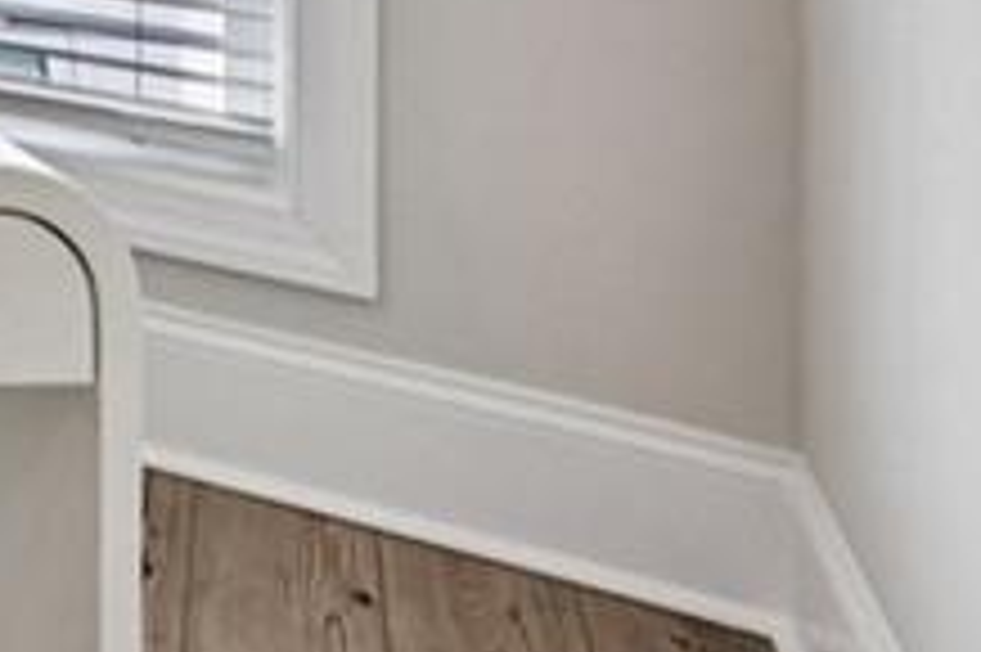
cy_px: -625
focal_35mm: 75
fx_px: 2042
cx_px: -1202
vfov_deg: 15.0
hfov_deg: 16.4
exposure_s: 1/200
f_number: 8
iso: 100
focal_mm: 16
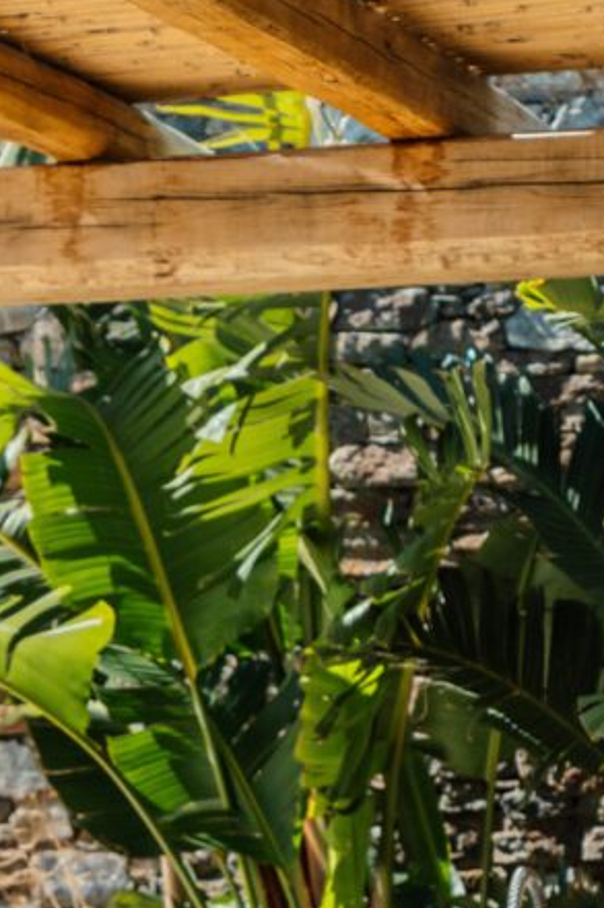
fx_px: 4105
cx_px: 69
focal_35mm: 163
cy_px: 968
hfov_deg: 8.4
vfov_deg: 12.4
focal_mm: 70
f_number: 3.5
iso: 200
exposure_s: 1/2500
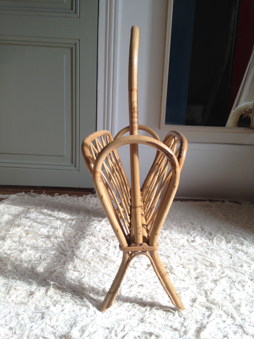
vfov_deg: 55.4
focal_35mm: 33
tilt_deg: -11.8
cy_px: 170
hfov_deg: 42.9
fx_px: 323
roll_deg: -2.9
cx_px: 127
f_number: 2.4
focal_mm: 4.12
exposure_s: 1/120
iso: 50
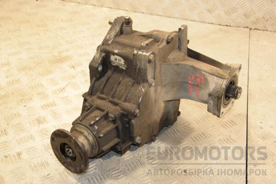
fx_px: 391
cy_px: 92
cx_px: 138
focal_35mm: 51
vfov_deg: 26.5
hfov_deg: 38.9
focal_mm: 34
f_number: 5
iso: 800
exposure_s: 1/200
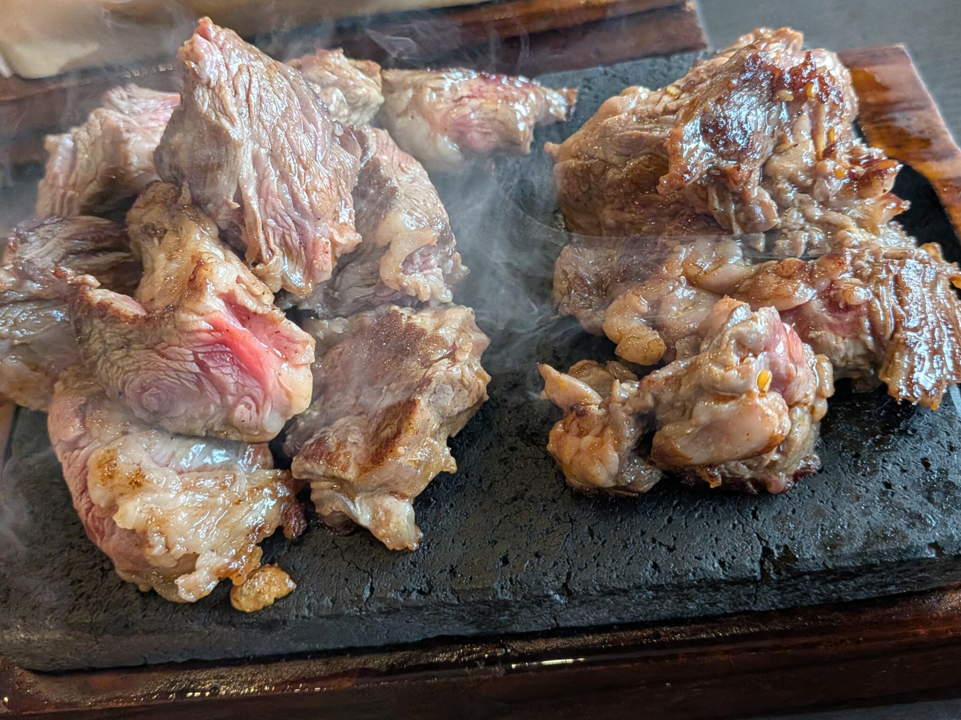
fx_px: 833
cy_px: 311
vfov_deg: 46.7
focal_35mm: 30
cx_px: 492
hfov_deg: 60.0
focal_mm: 4.53
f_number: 1.7
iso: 1574
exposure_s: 1/476
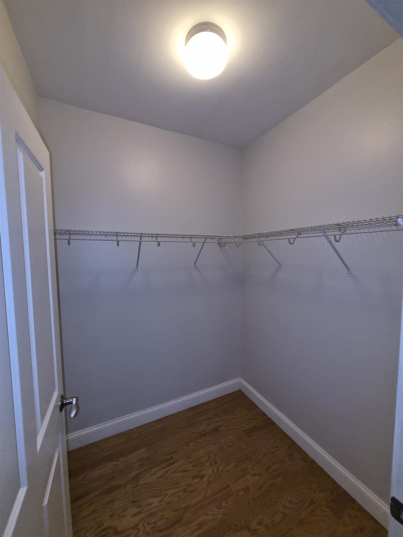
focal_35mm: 13
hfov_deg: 89.9
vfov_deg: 106.2
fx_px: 202
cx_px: 202
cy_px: 268
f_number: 2.2
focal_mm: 1.7
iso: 125
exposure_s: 1/60
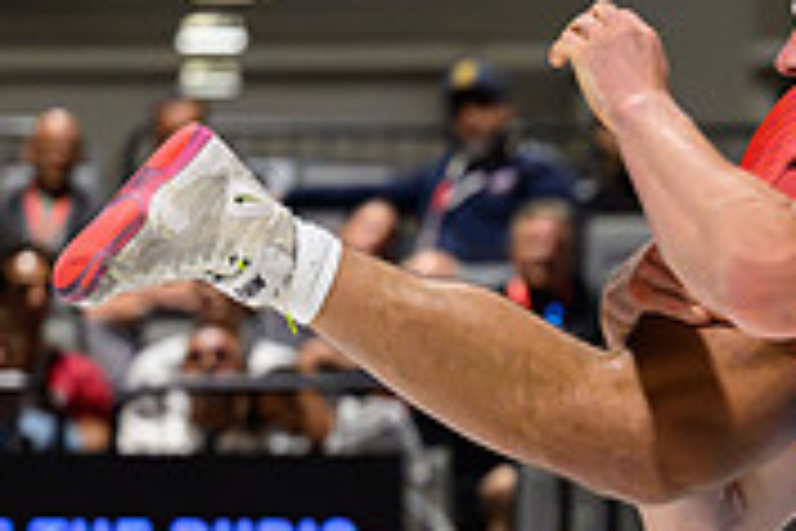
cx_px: 845
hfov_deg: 5.5
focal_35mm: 371
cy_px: 603
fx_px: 8203
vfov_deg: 3.7
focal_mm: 88
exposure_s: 1/800
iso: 6400
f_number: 2.8
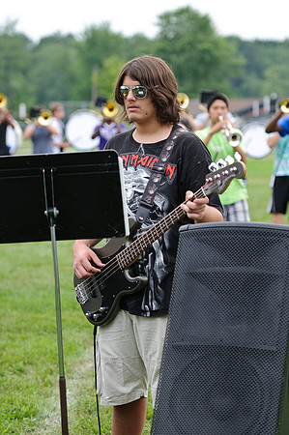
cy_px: 218
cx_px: 144
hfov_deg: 9.9
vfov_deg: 14.9
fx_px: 1665
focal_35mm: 138
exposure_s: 1/350
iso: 200
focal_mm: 92
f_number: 2.8
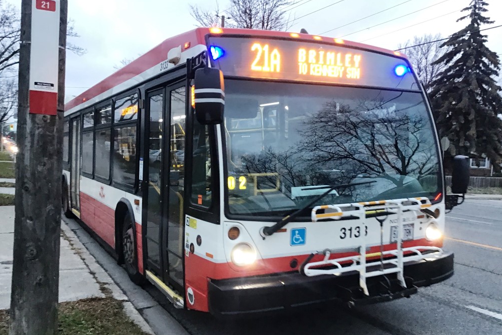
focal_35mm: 33
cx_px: 256
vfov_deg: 39.9
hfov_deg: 57.2
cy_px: 187
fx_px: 460
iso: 100
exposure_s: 1/30
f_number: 2.4
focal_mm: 3.3
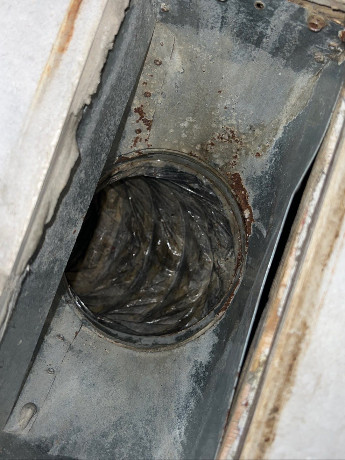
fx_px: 385
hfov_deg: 48.2
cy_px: 230
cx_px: 172
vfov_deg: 61.7
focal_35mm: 29
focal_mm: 4
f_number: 1.8
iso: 20
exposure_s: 1/695
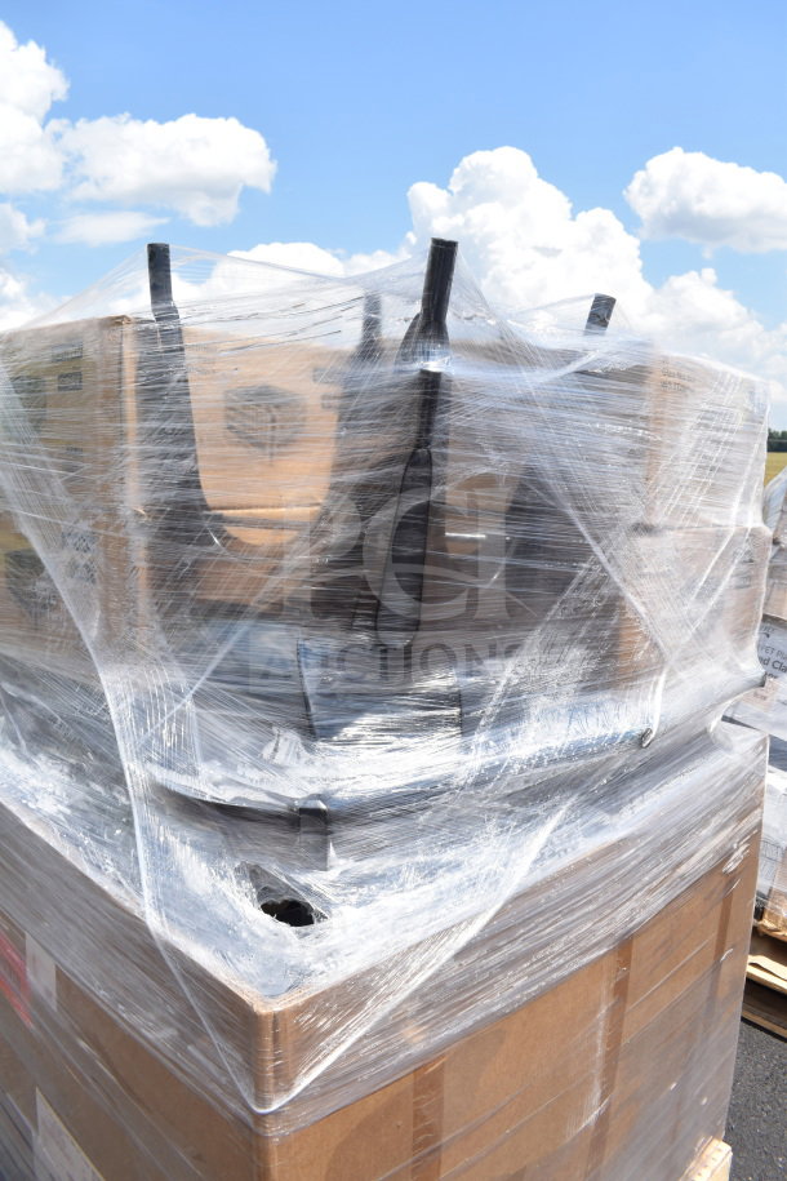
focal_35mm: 27
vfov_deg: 67.4
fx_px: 885
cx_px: 394
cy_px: 590
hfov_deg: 47.9
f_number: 8
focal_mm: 18
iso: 200
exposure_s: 1/400
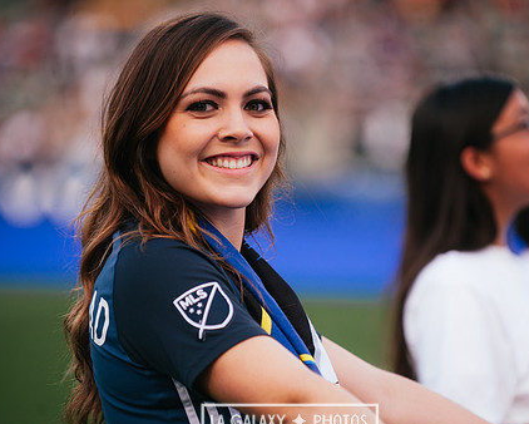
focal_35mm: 232
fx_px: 3634
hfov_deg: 8.3
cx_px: 290
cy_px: 232
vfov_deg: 6.7
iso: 250
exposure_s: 1/800
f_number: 2.8
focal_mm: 180
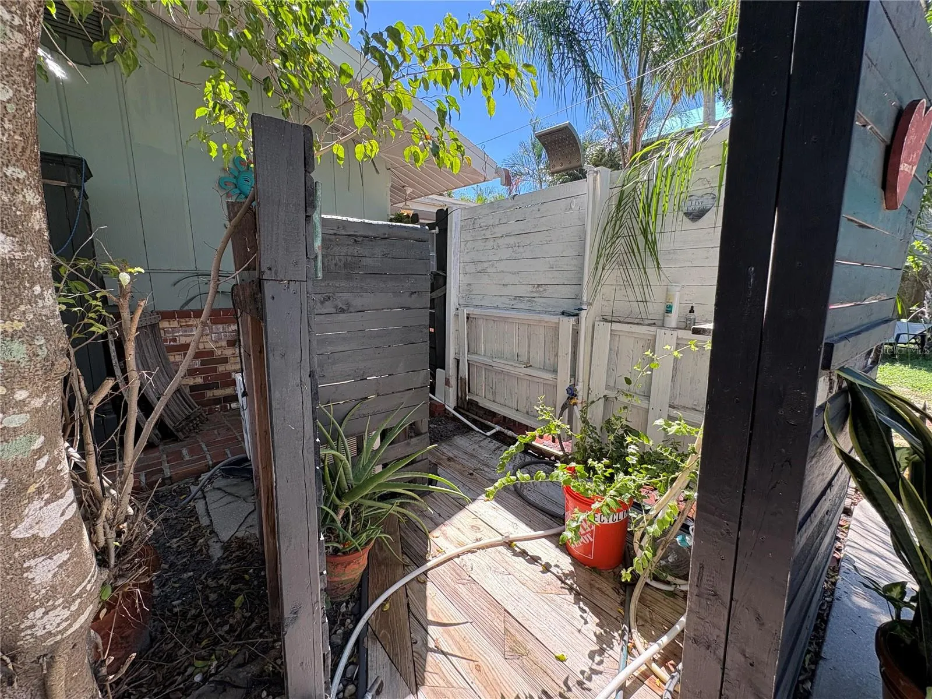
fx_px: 377
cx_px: 466
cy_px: 350
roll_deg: +0.9
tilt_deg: -9.9
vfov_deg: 85.7
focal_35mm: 14
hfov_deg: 102.1
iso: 50
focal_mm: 2.22
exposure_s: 1/240
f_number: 2.2
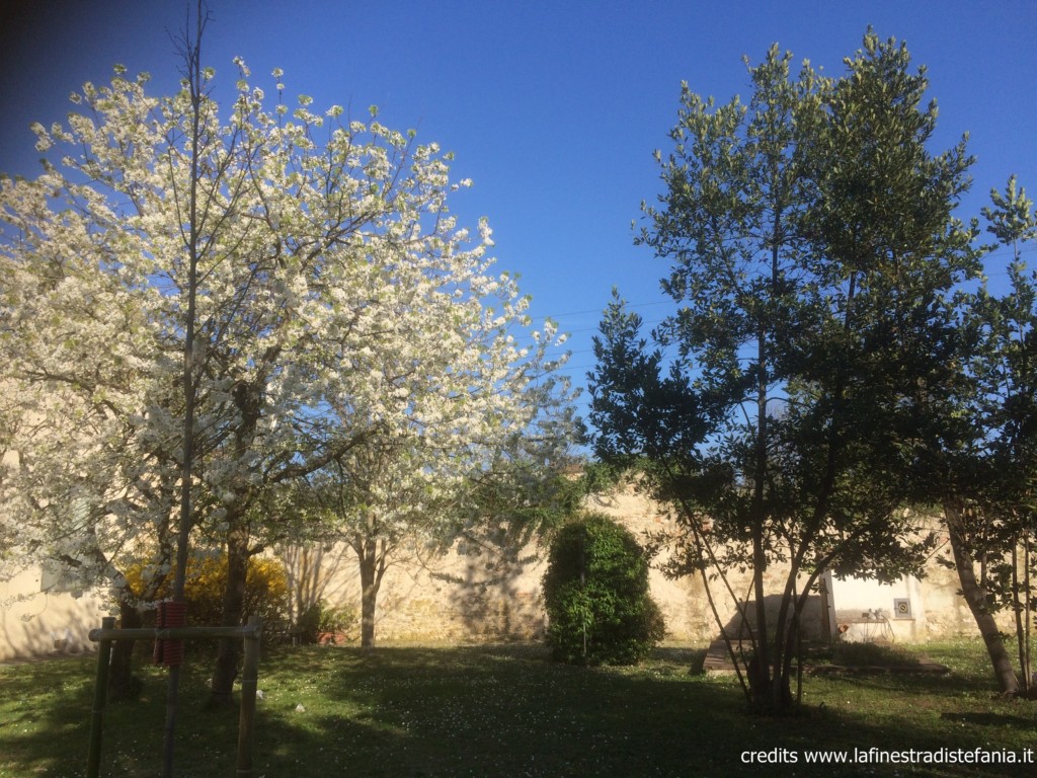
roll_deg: +1.6
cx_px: 518
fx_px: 869
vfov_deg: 48.2
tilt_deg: +10.2
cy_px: 389
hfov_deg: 61.7
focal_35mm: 29
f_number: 2.2
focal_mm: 4.15
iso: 32
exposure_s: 1/1466
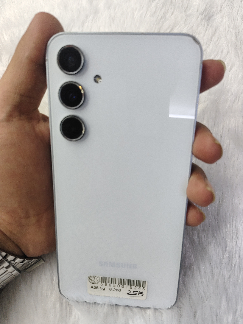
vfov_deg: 73.9
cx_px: 122
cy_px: 162
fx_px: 215
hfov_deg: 58.9
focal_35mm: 23
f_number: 1.88
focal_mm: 5.56
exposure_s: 1/100
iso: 186
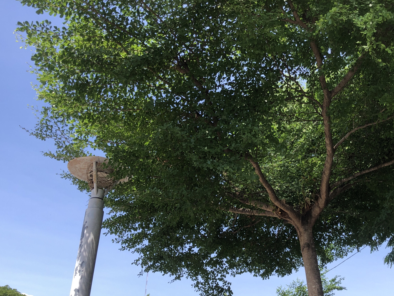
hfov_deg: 43.5
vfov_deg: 33.6
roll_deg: +1.8
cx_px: 250
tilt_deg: +28.8
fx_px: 490
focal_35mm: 43
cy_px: 165
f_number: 1.8
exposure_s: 1/762
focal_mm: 4
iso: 20
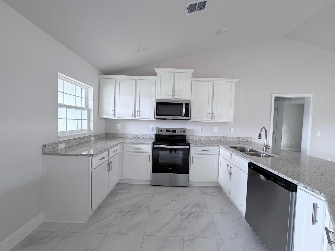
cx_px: 168
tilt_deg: -2.1
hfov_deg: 102.1
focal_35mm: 14
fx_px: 135
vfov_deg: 85.7
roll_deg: -1.4
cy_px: 126
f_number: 2.2
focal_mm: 2.22
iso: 320
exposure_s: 1/118
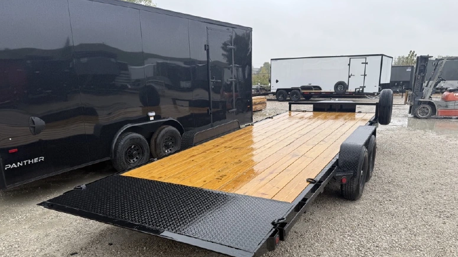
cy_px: 164
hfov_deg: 69.9
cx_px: 232
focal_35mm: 27
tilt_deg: -16.3
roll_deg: -0.1
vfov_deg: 42.5
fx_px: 328
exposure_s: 1/194
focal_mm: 6.76
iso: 64
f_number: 1.78
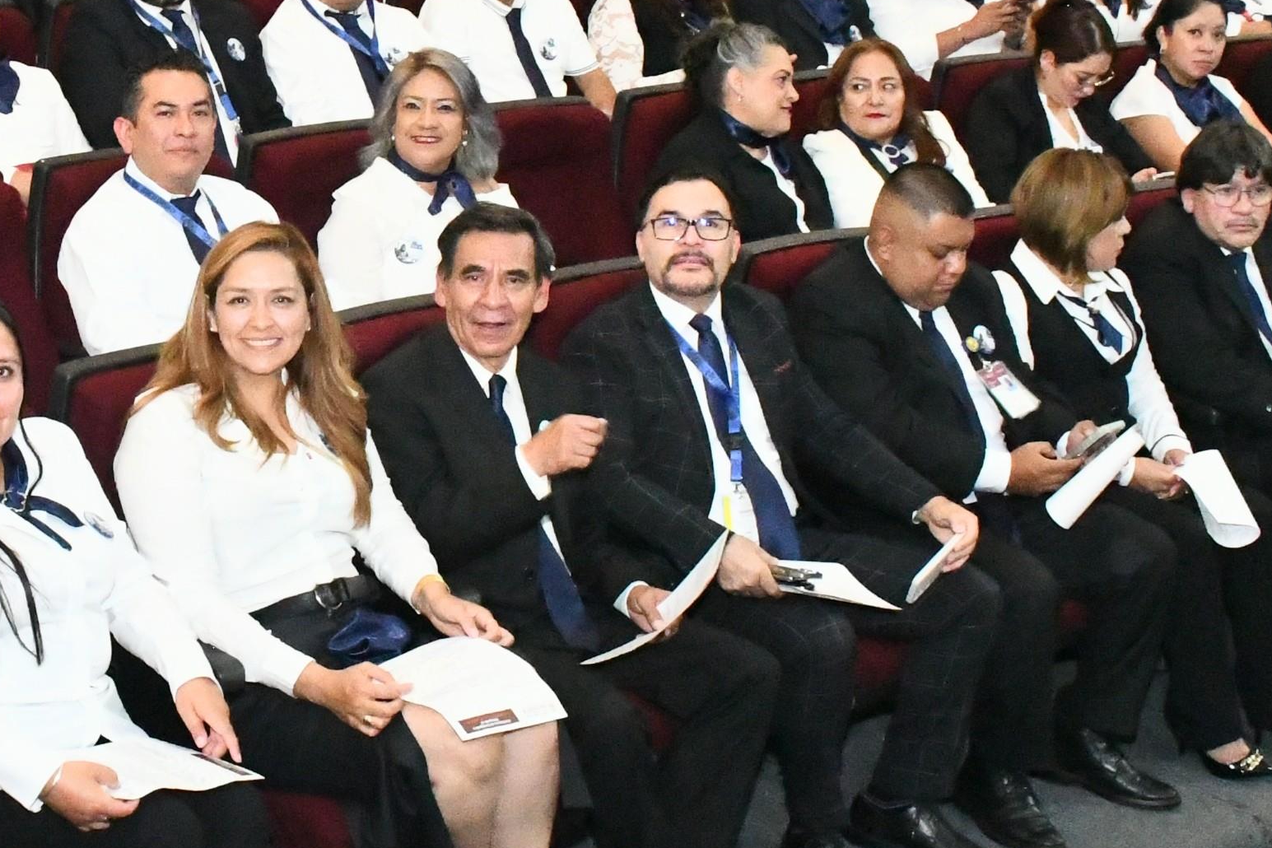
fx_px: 2579
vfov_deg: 18.6
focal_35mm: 73
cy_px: 213
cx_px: 171
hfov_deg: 26.9
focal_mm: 18
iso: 10000
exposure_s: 1/60
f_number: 10
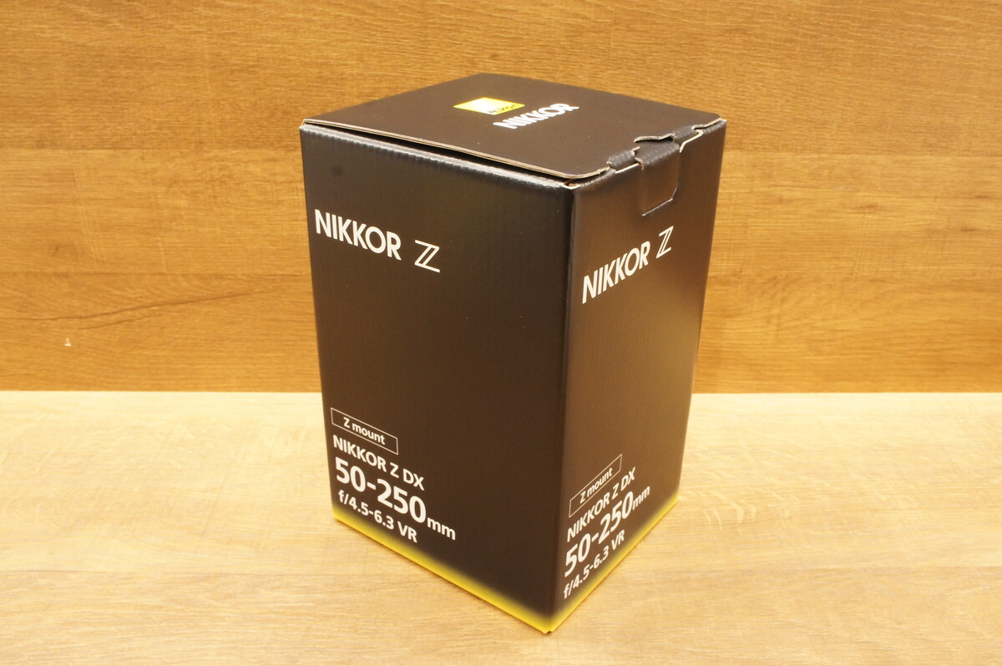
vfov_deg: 43.5
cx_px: 501
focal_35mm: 30
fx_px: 834
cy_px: 333
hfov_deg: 62.0
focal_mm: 20
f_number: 13
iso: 1600
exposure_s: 1/15
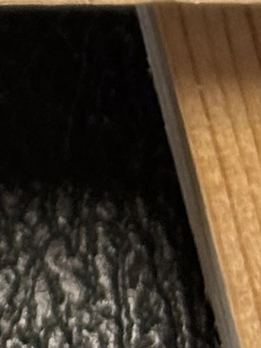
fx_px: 4075
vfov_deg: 4.6
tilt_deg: -58.8
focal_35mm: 405
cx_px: -408
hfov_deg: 3.6
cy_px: -948
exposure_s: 1/50
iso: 125
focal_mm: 5.96
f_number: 1.6
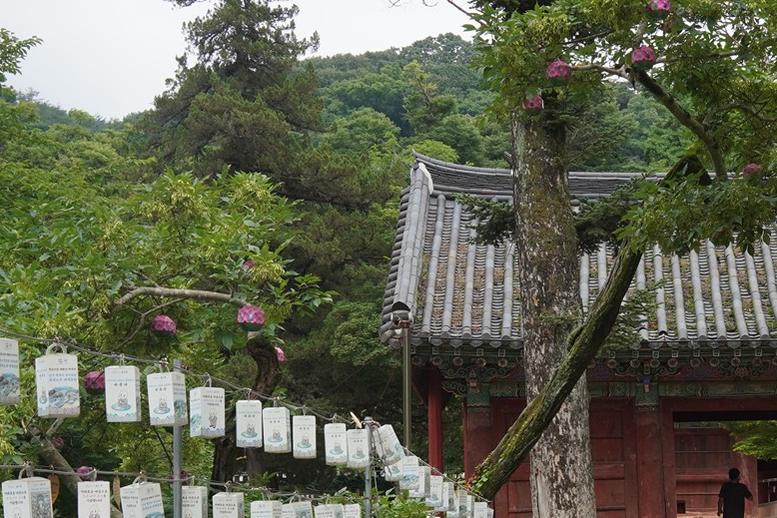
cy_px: 462
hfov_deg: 22.2
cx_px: 674
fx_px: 1943
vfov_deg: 15.0
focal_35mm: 90
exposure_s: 1/100
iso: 400
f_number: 9
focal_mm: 35
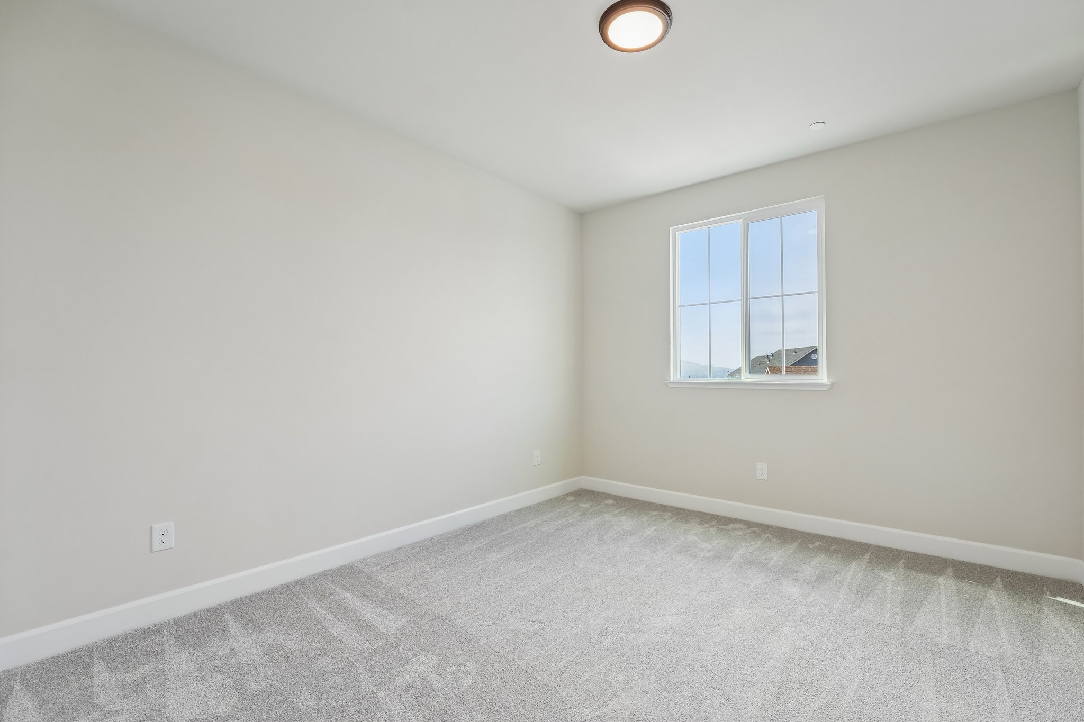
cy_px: 361
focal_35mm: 14
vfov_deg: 81.2
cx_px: 542
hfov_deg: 104.3
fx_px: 421
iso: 640
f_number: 8
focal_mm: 14
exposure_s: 1/60
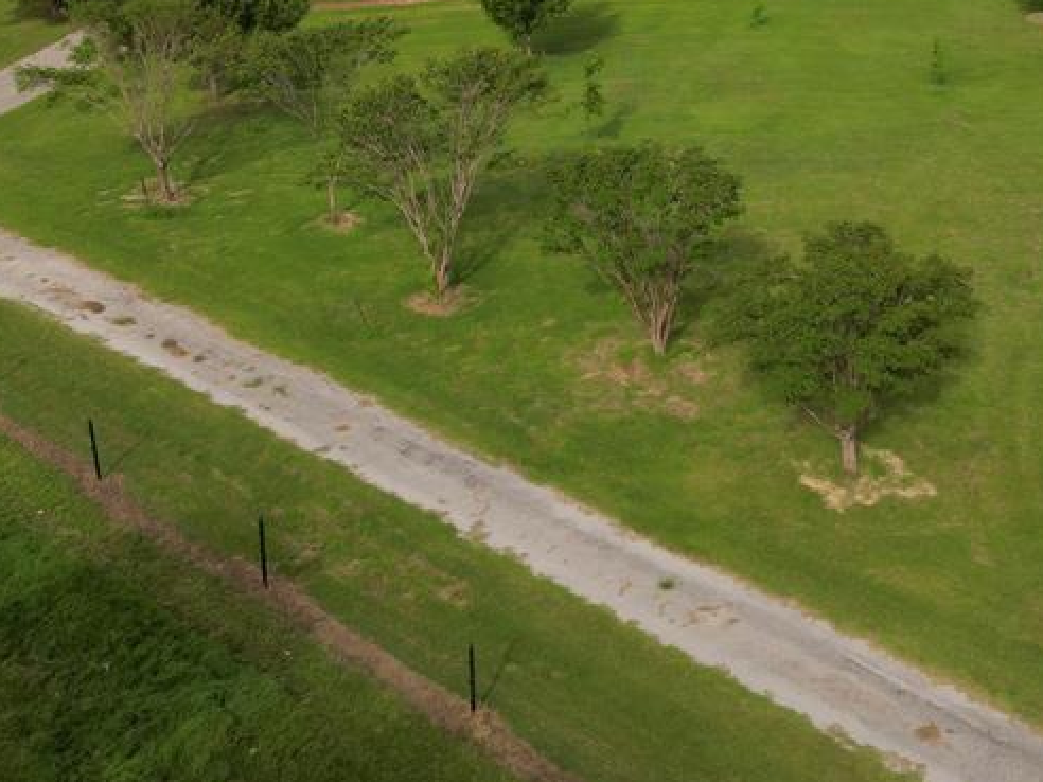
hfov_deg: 38.0
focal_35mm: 50
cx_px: 632
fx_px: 1507
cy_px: 102
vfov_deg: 28.2
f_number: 1.7
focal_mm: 6.72
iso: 110
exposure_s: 1/320
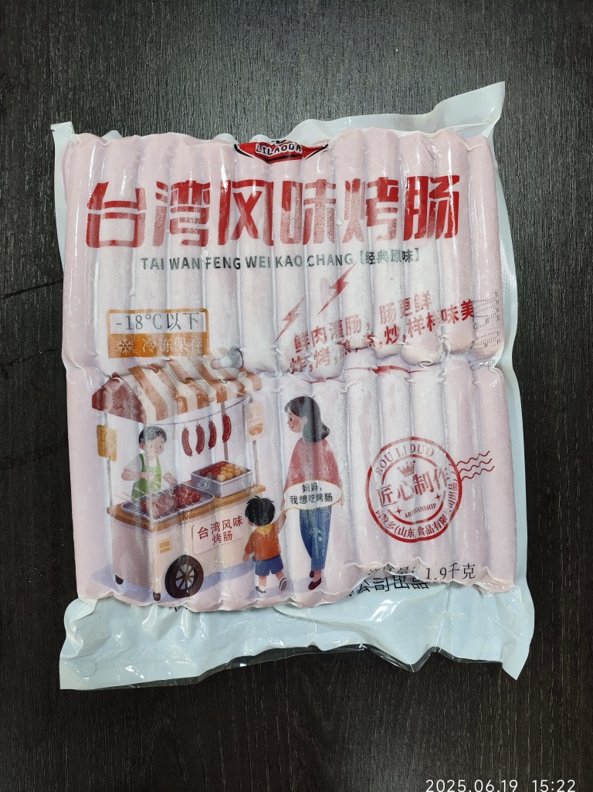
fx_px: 594
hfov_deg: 53.0
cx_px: 294
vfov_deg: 67.3
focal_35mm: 26
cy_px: 407
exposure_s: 1/50
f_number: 1.79
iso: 280
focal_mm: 4.71
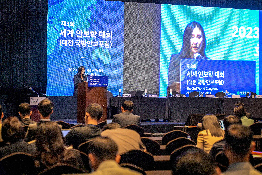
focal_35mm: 98
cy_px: 88
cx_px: 131
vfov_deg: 14.0
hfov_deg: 20.8
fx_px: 713
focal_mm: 98
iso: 1000
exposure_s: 1/100
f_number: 3.5
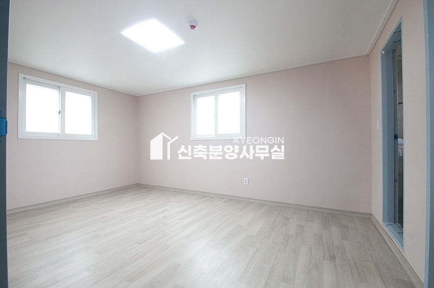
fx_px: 181
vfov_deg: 77.2
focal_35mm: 15
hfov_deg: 100.4
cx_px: 217
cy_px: 144
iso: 800
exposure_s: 1/10
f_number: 9
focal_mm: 10
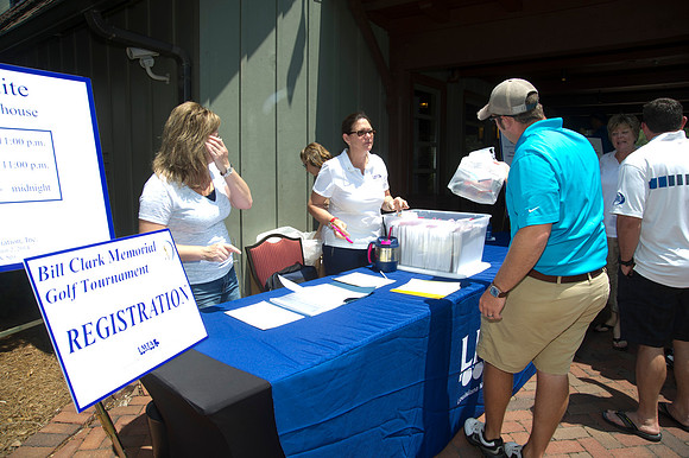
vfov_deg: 53.1
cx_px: 344
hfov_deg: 73.8
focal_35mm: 24
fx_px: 459
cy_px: 229
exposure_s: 1/200
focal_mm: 24
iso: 100
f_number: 7.1
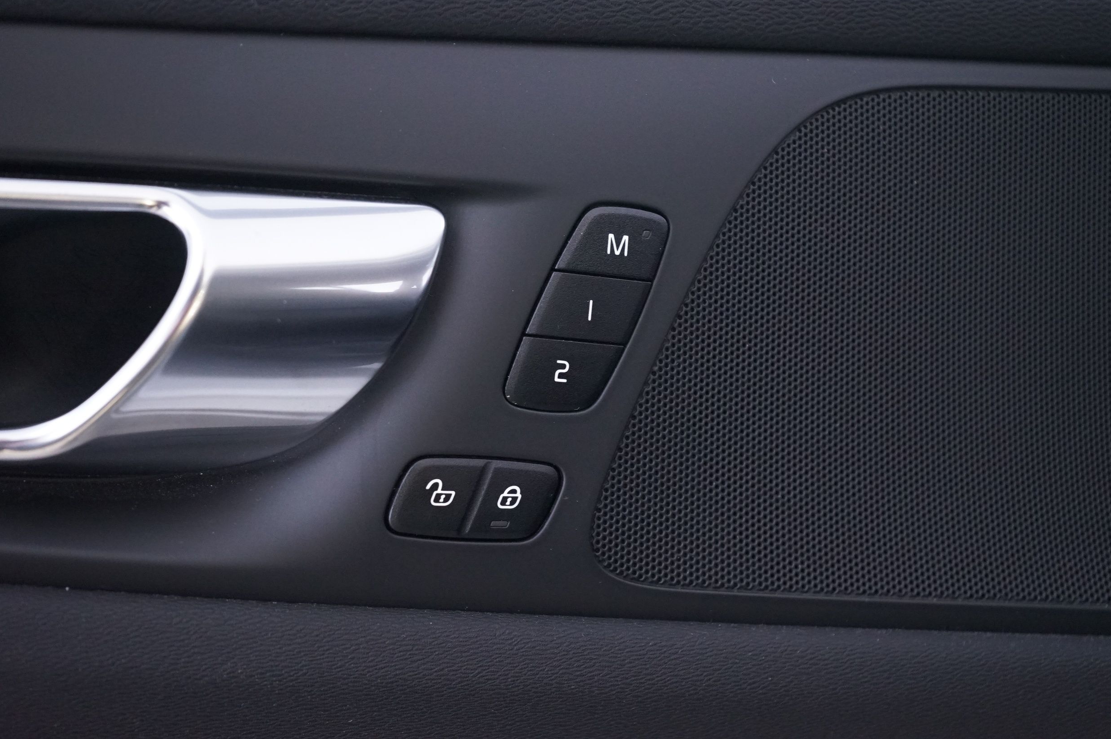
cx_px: 562
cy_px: 365
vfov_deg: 19.2
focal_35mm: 71
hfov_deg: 28.5
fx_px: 2189
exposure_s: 1/13
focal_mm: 70
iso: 4000
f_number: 6.3
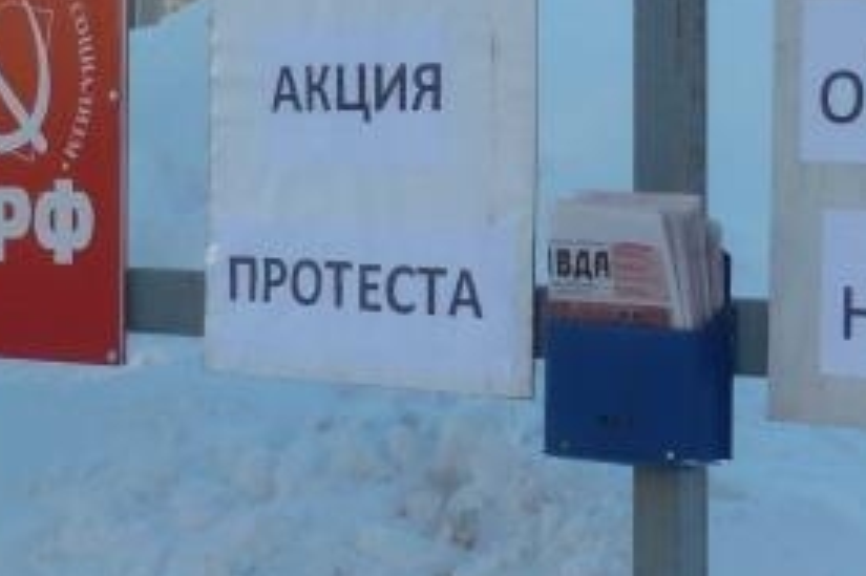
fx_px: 2236
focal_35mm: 93
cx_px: 608
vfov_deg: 14.6
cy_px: 113
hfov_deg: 21.8
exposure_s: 1/500
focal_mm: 4.3
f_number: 2.5
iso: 100
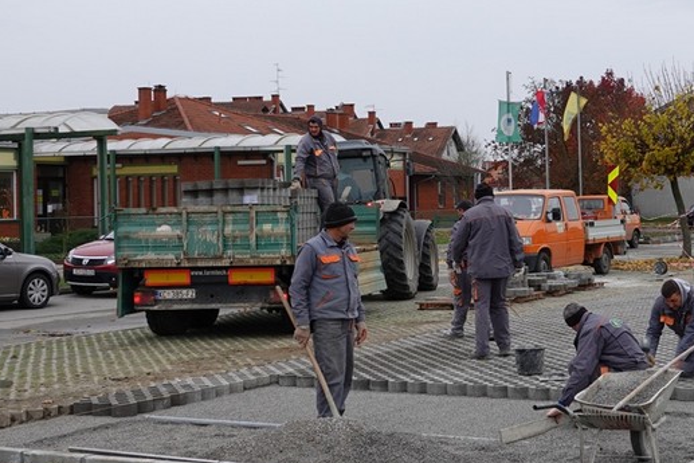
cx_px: 507
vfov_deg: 20.9
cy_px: 202
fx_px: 1253
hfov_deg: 30.5
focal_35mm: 65
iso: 100
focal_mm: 15.17
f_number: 3.2
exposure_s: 1/250
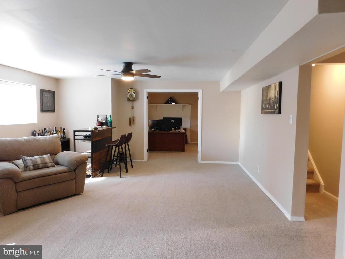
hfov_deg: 71.6
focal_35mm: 24
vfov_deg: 56.8
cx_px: 172
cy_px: 130
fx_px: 239
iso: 250
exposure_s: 1/30
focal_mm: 4.1
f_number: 3
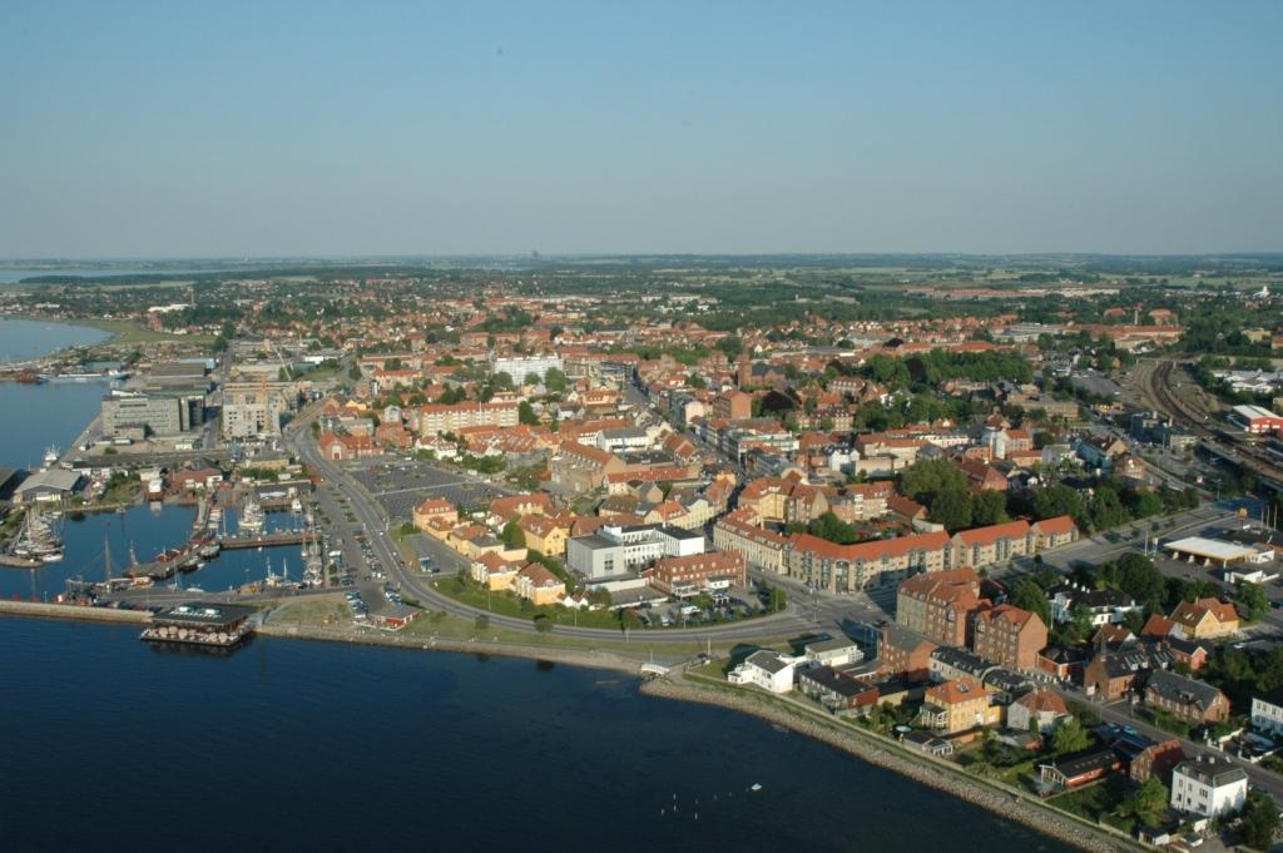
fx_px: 1175
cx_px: 642
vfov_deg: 39.9
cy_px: 426
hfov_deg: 57.3
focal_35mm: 33
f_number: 18
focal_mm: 22
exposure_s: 1/160
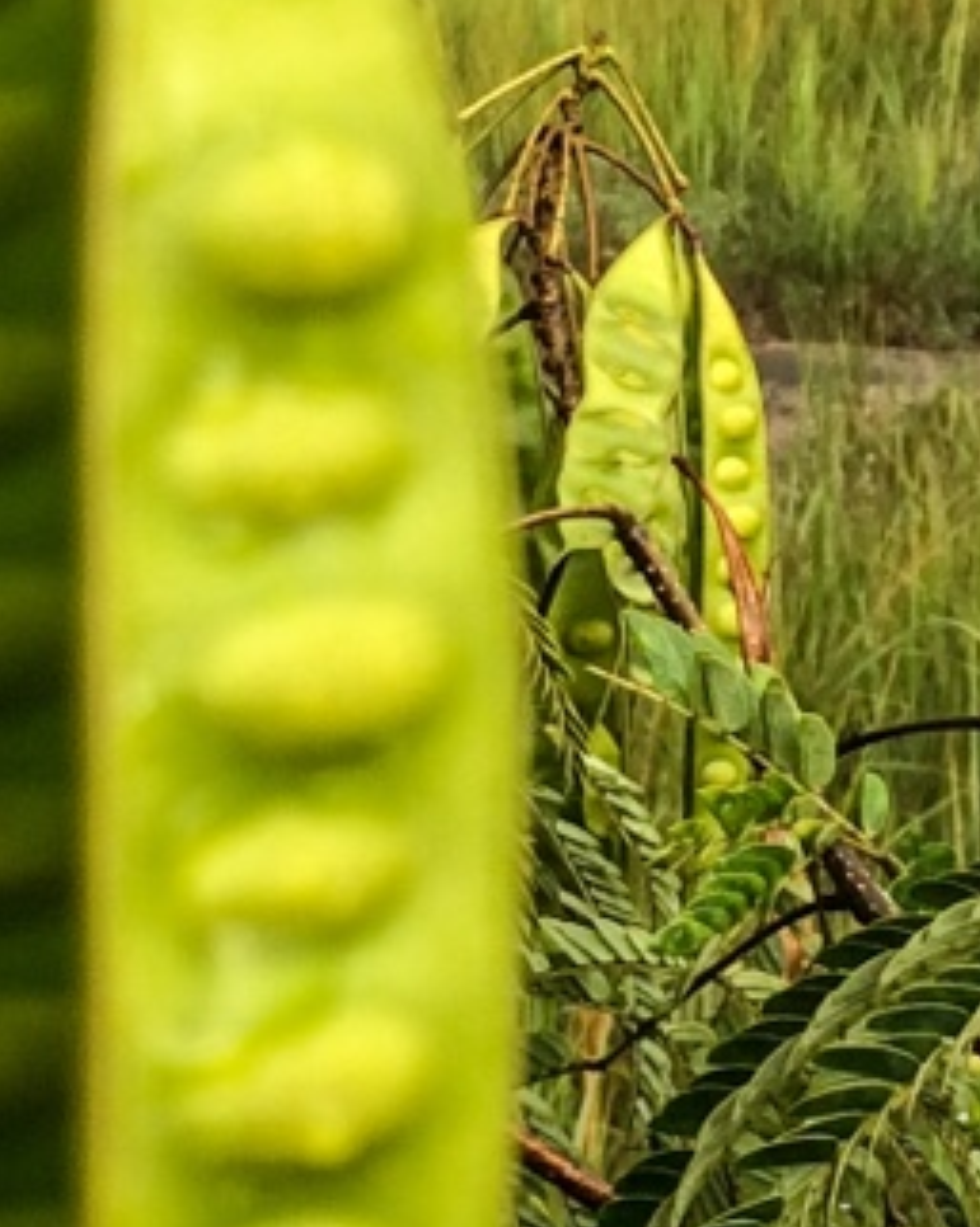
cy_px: 320
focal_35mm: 132
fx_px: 4793
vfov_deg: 14.5
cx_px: 650
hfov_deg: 11.7
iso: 32
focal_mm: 4.15
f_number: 2.2
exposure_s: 1/120
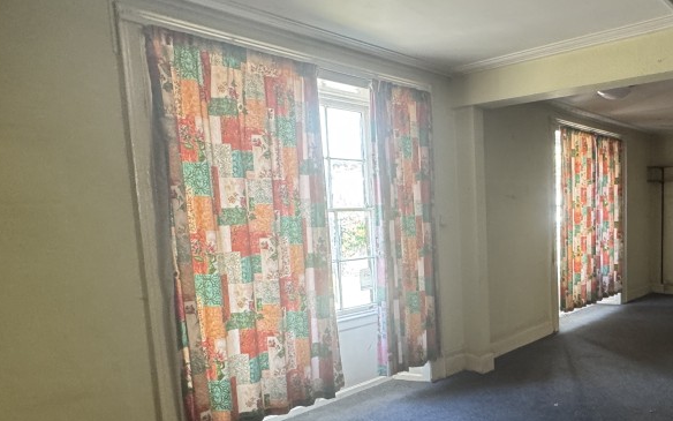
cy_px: 258
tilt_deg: -4.3
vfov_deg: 47.2
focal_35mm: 26
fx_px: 477
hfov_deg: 63.8
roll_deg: +0.1
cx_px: 545
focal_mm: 2.22
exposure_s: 1/99
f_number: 2.2
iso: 320
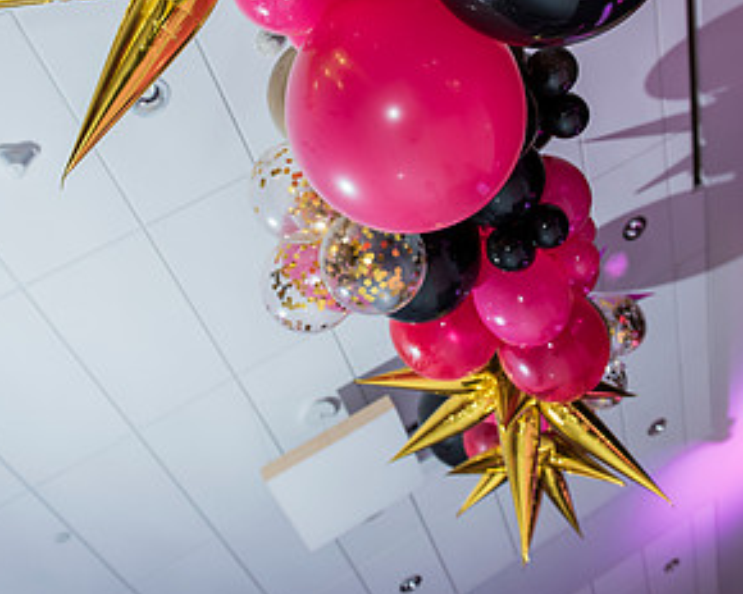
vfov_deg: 40.5
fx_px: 770
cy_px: 120
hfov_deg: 51.5
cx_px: 369
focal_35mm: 35
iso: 800
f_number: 3.5
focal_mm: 24
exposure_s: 1/60
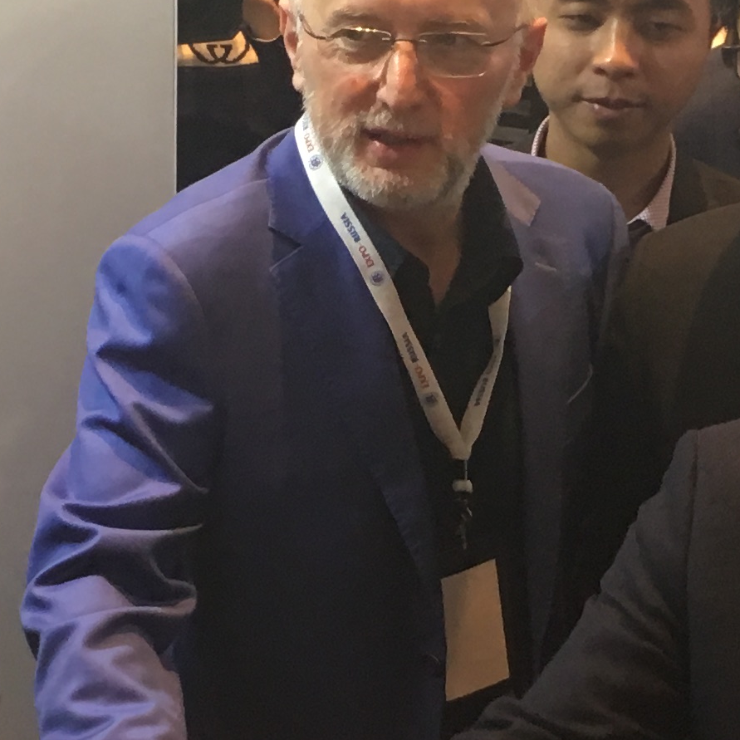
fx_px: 2806
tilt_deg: -18.1
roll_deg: -0.1
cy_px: 555
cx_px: 253
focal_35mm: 116
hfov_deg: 15.0
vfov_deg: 15.0
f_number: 2.2
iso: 125
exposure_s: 1/33
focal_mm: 4.15
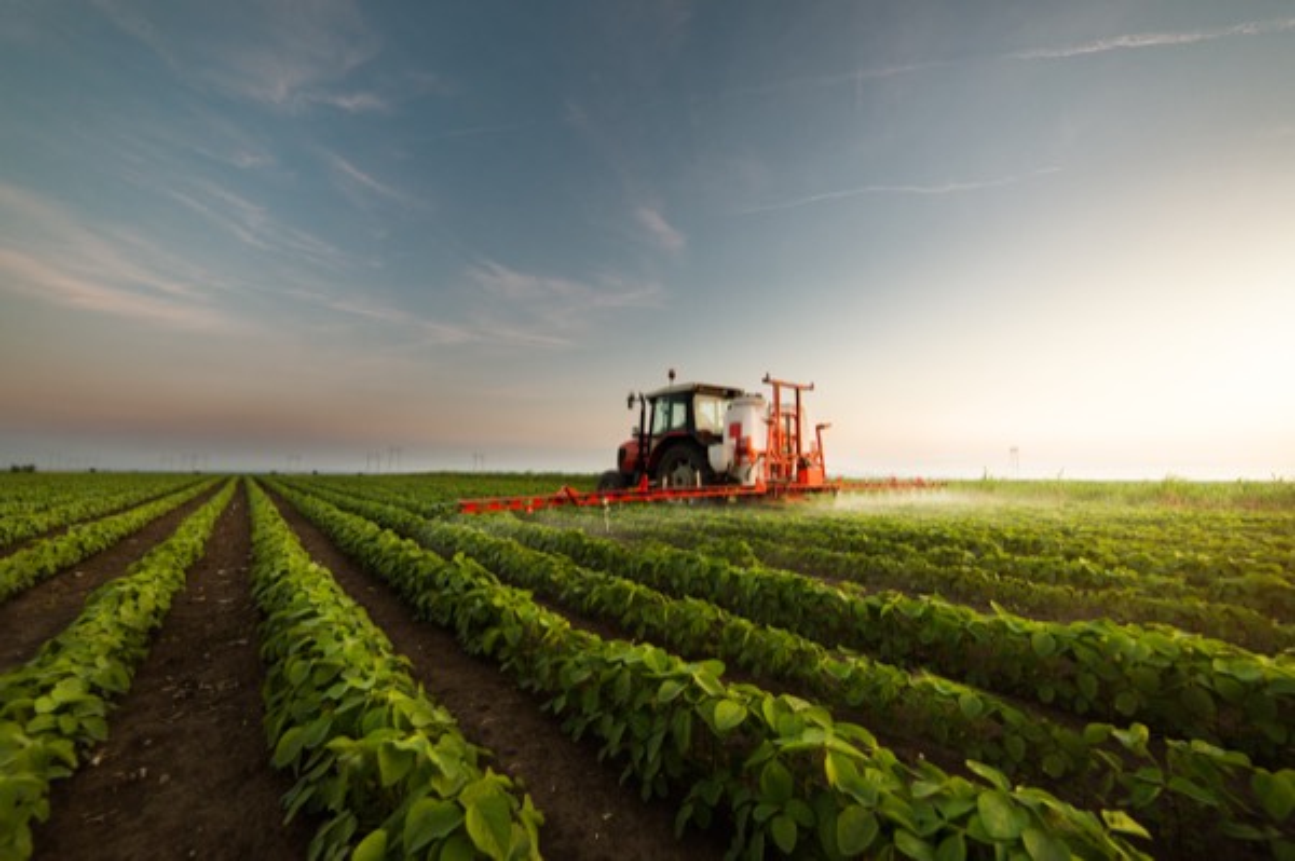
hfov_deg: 104.3
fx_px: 503
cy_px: 430
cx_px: 648
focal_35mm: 14
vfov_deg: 81.1
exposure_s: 1/640
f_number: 4
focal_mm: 14
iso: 1600
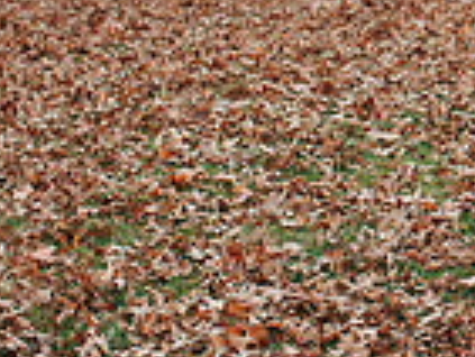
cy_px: -113
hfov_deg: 13.1
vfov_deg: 10.2
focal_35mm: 142
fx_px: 1950
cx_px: 714
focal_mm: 35
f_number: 2.8
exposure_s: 1/320
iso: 200
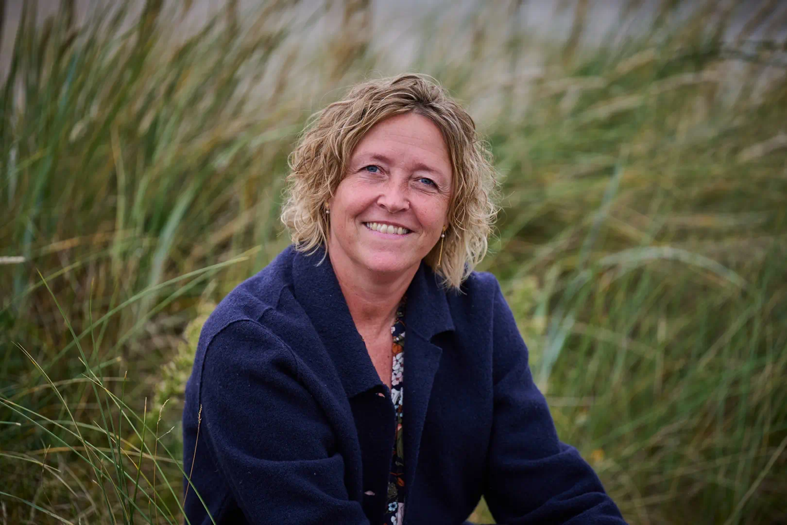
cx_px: 394
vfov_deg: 6.9
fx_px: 4372
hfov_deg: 10.3
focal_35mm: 200
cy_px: 262
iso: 320
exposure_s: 1/250
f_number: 2.8
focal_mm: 200
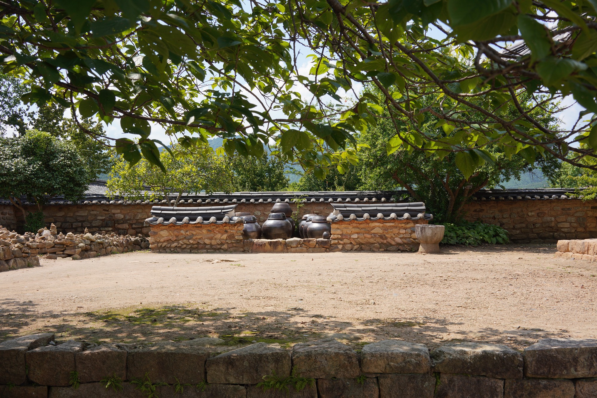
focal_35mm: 35
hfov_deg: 54.4
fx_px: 580
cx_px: 298
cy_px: 199
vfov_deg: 37.9
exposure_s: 1/100
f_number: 11
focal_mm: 35
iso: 100
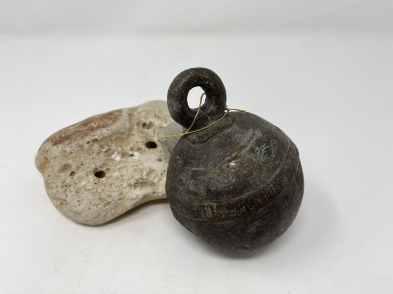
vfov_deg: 53.1
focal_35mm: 26
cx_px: 196
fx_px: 295
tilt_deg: -40.8
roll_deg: -0.4
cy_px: 147
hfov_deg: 67.3
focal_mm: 5.1
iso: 32
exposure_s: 1/224
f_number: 1.6
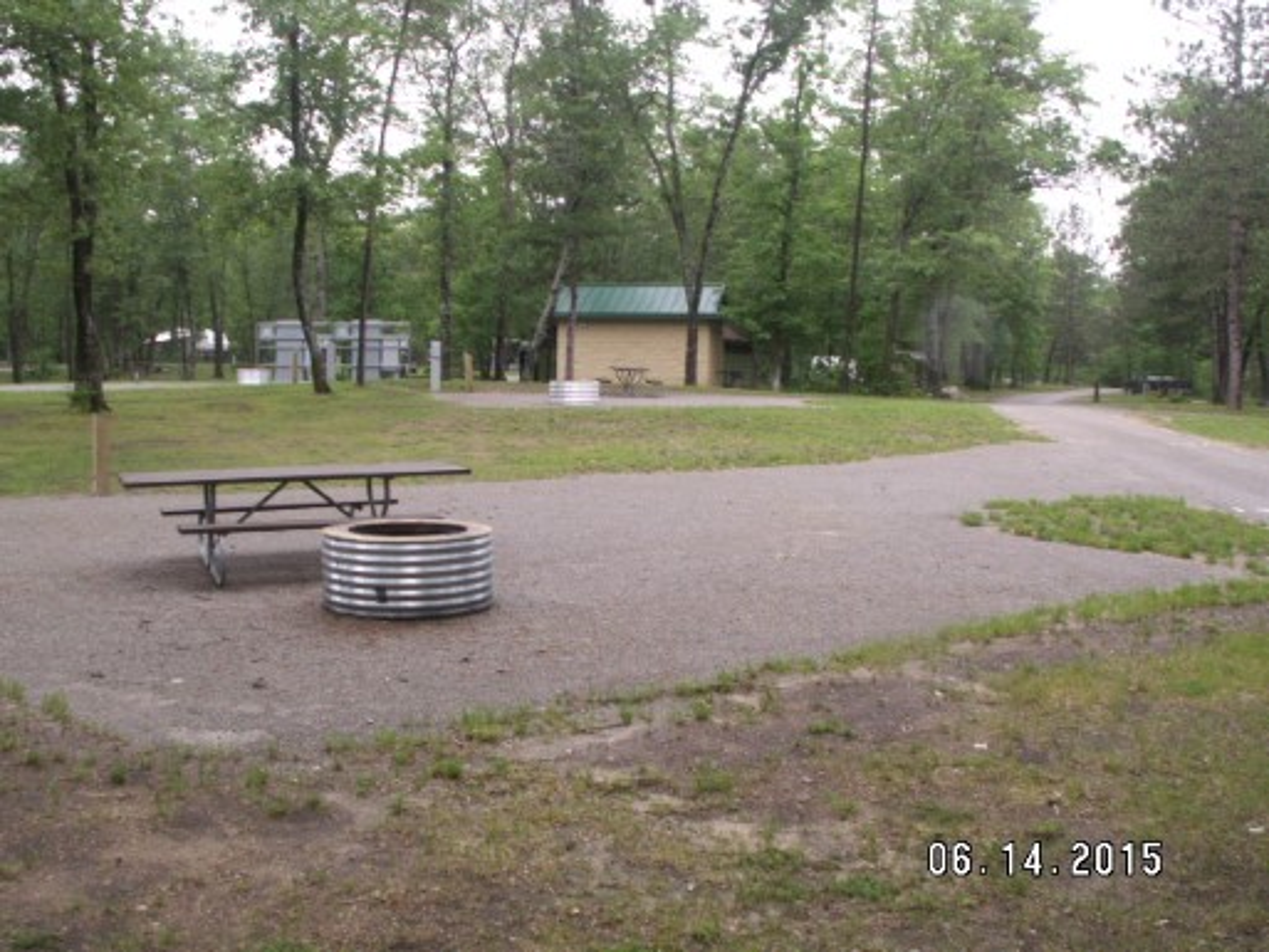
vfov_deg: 40.7
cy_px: 476
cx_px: 634
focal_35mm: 35
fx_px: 1283
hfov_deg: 52.6
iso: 50
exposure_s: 1/60
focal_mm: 5.86
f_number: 4
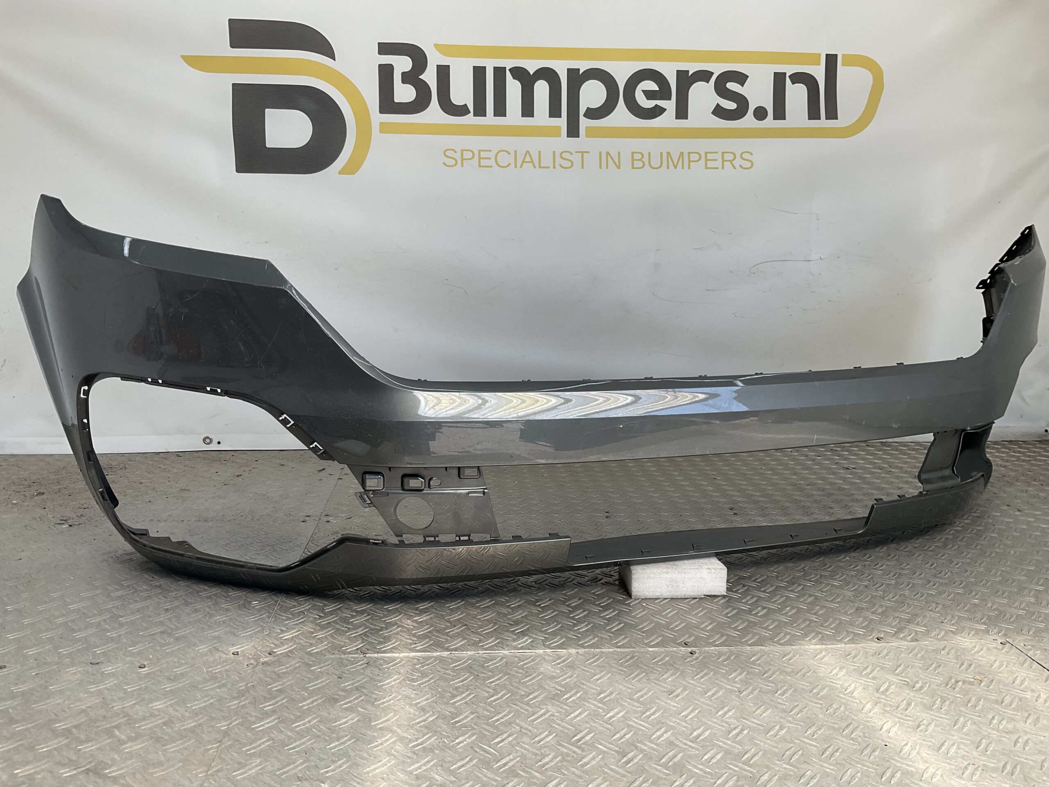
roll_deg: -1.0
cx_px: 524
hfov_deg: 61.7
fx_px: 879
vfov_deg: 48.2
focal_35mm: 29
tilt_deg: -10.5
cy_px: 394
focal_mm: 3
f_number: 1.8
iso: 16
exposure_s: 1/333
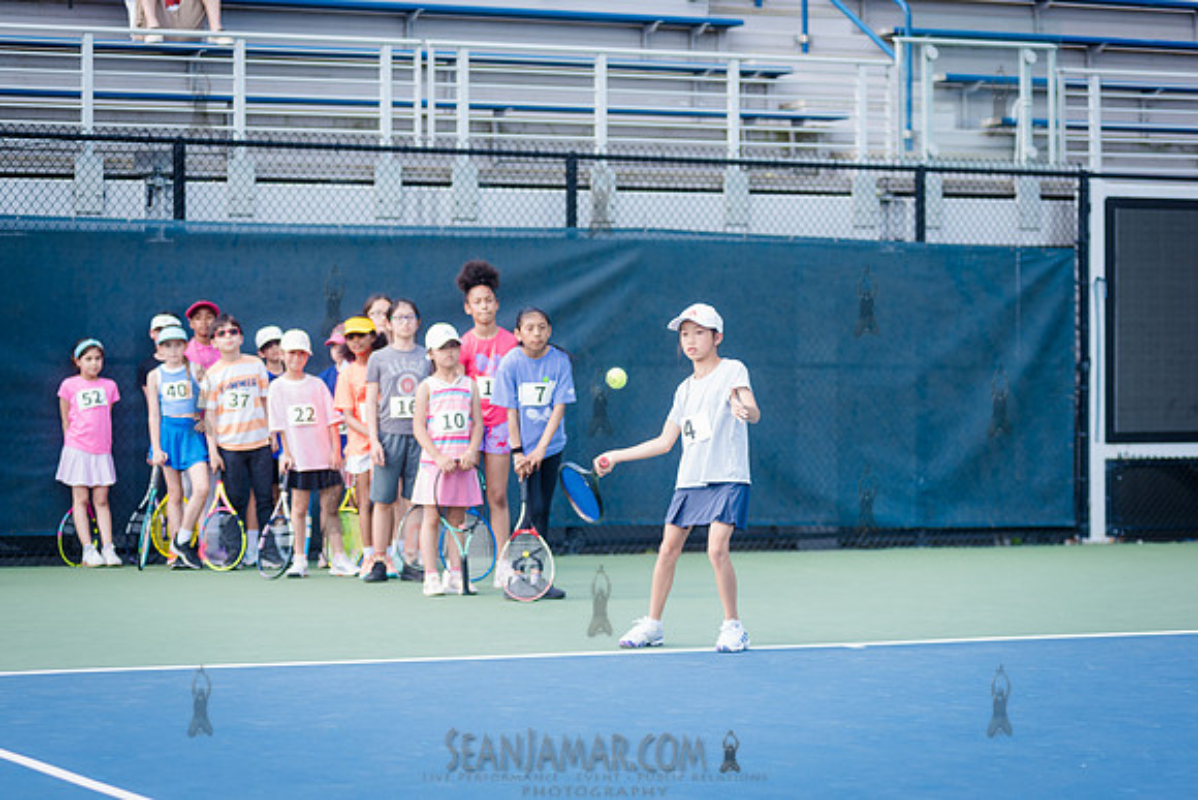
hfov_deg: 20.0
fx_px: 3401
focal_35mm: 102
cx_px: 599
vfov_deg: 13.4
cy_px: 400
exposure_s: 1/320
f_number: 3.5
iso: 200
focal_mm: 100
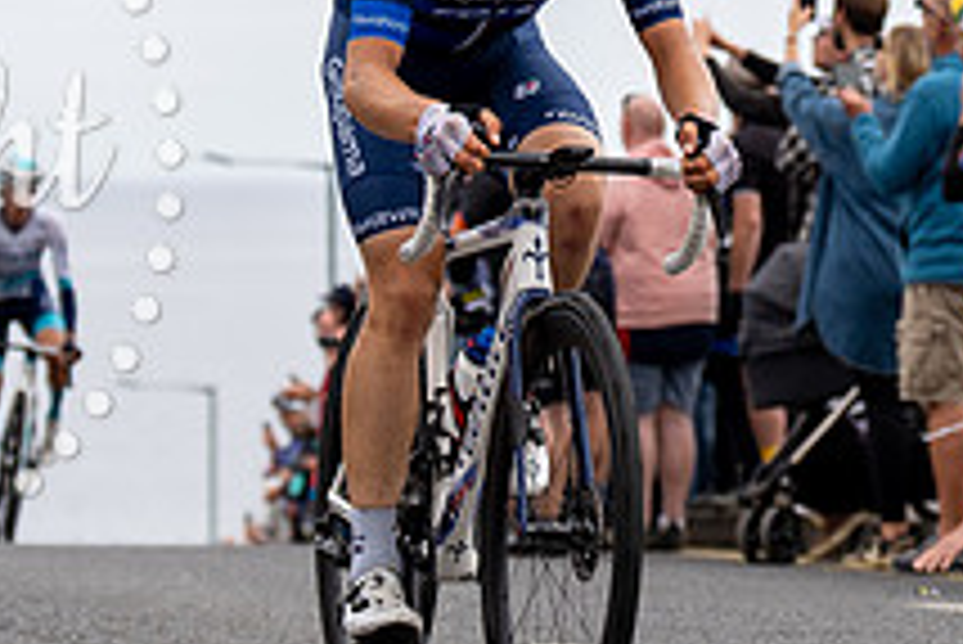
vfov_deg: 6.4
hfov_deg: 9.6
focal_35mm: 214
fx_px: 5728
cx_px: 459
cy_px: -70
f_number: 3.5
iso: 320
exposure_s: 1/1000
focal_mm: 79
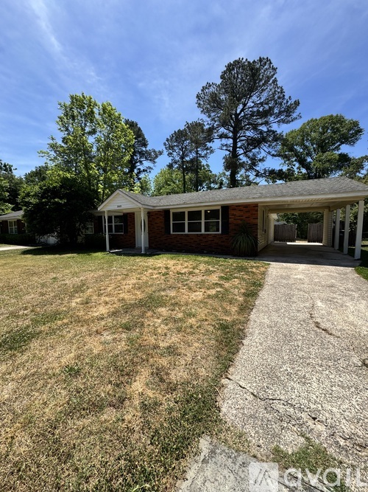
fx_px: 199
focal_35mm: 14
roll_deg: +0.5
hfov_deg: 85.7
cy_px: 246
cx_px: 184
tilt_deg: -5.0
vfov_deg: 102.1
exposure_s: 1/1323
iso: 50
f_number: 2.2
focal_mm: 2.22
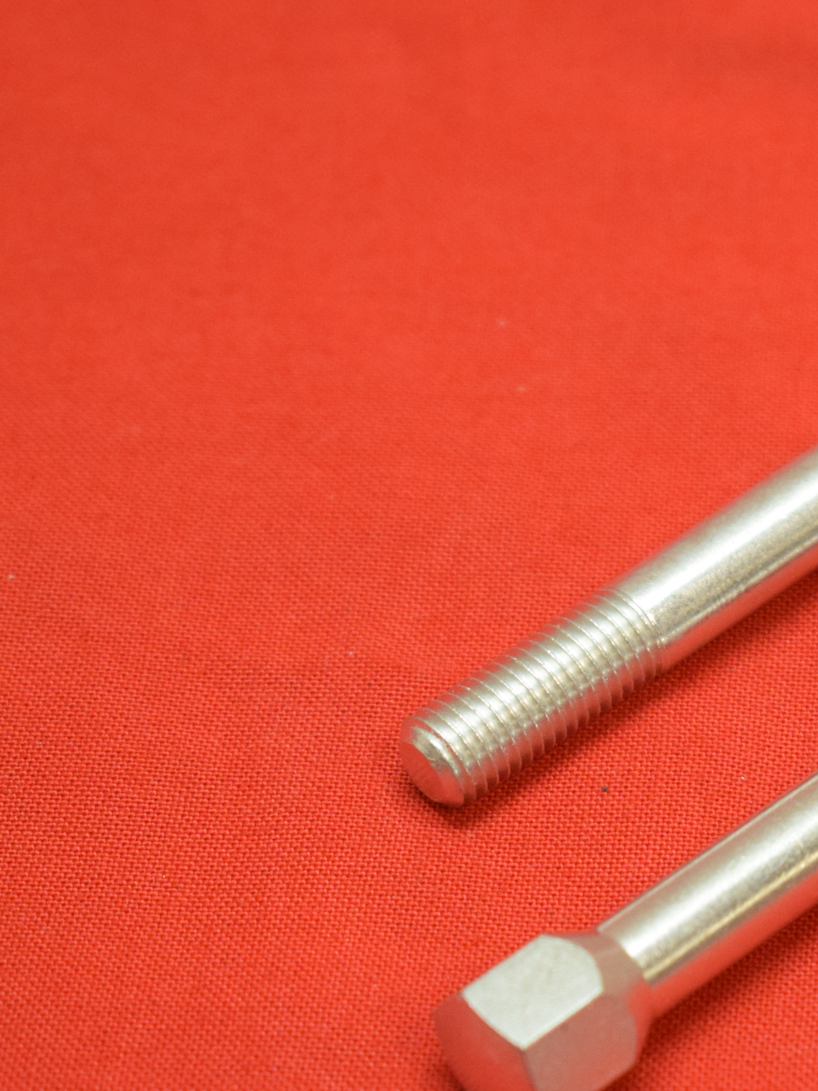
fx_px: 4664
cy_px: 638
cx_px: 835
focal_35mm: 148
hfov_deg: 9.9
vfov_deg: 13.3
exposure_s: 1/125
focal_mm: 52
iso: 2000
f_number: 5.6
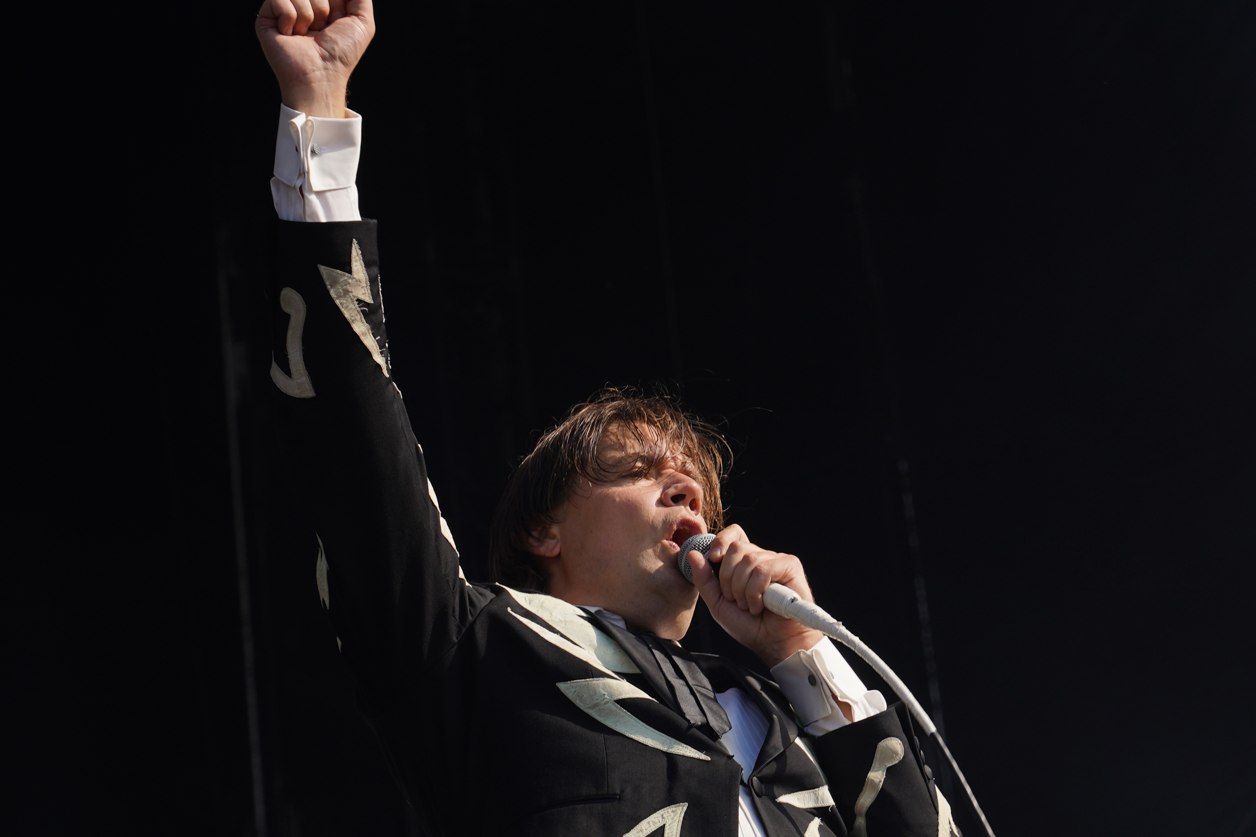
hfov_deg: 12.4
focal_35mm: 166
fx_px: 5791
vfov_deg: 8.3
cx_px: 787
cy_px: 614
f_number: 7.1
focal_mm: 105
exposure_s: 1/400
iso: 100
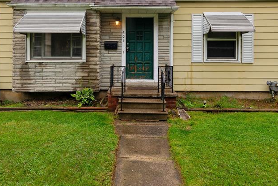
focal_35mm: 28
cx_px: 131
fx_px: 216
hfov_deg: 65.4
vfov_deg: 44.1
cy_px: 36
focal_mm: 17
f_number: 9
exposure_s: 1/160
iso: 320
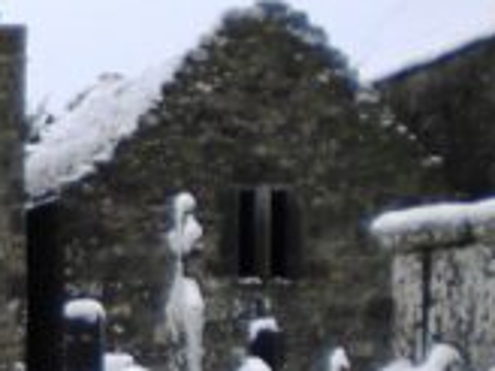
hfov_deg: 10.3
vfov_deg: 8.1
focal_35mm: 183
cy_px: 403
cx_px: -335
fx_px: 2617
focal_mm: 6.3
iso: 50
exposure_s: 1/320
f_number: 3.1
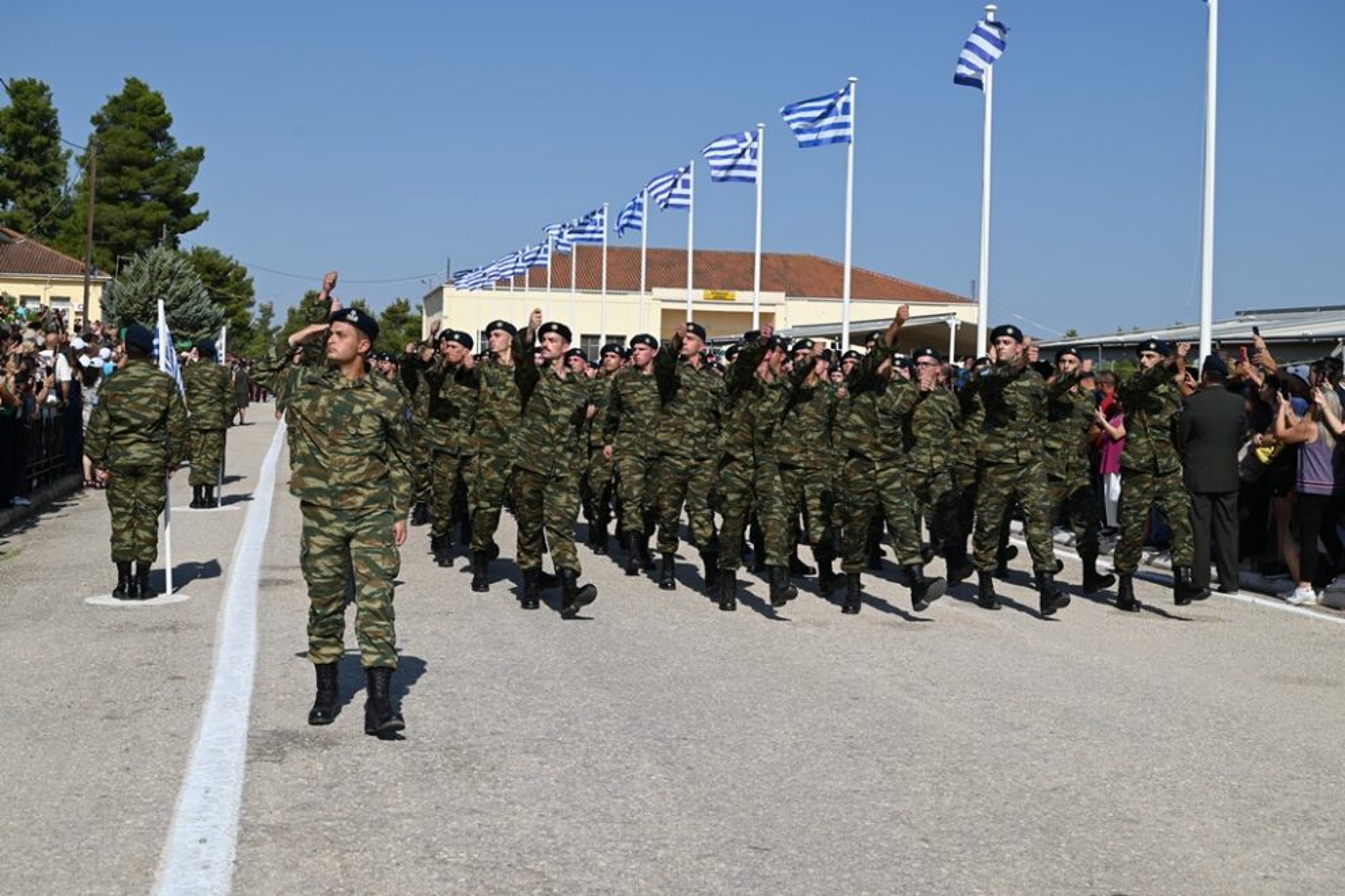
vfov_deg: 27.5
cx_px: 672
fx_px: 1831
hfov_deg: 40.3
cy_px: 448
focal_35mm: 49
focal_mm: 49
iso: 100
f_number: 8
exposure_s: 1/500
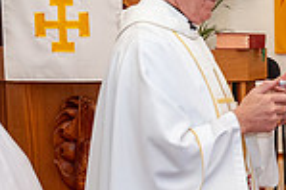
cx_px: 488
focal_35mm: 190
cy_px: 240
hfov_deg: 10.3
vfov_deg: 7.1
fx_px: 1508
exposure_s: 1/80
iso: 2000
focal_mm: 46
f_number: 5.6
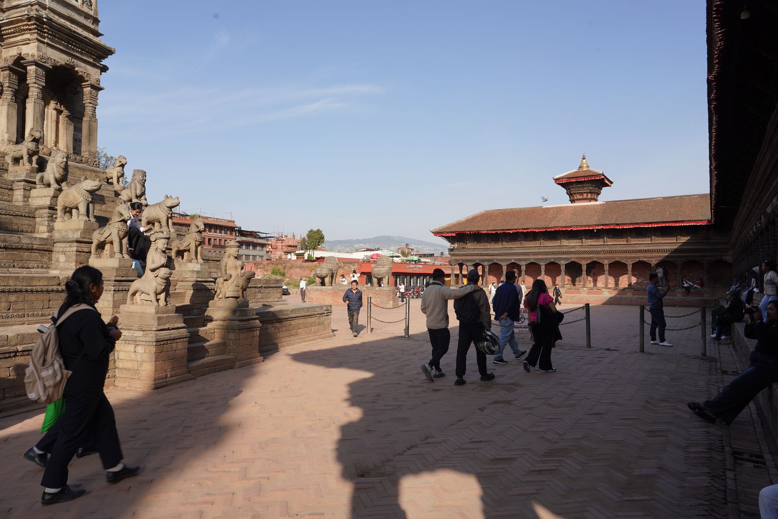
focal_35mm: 24
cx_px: 389
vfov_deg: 53.1
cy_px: 260
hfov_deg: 73.7
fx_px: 519
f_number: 13
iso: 100
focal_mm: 24
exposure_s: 1/100
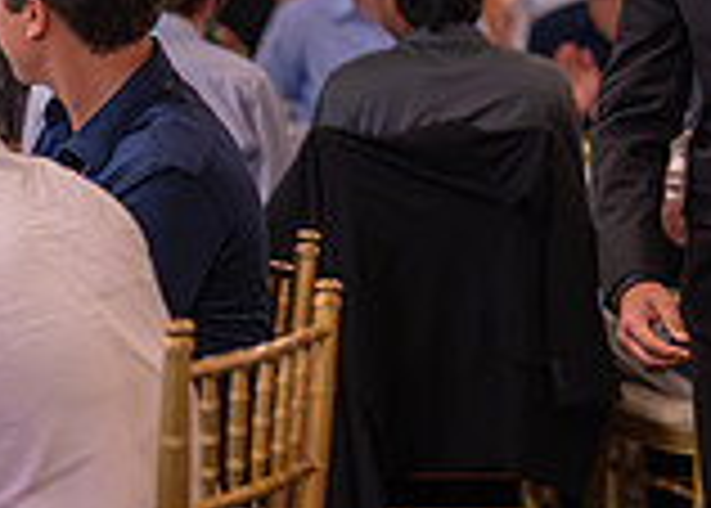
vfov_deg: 7.3
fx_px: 3980
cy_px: -53
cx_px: 720
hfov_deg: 10.1
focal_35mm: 197
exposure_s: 1/400
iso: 800
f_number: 1.2
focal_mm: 50
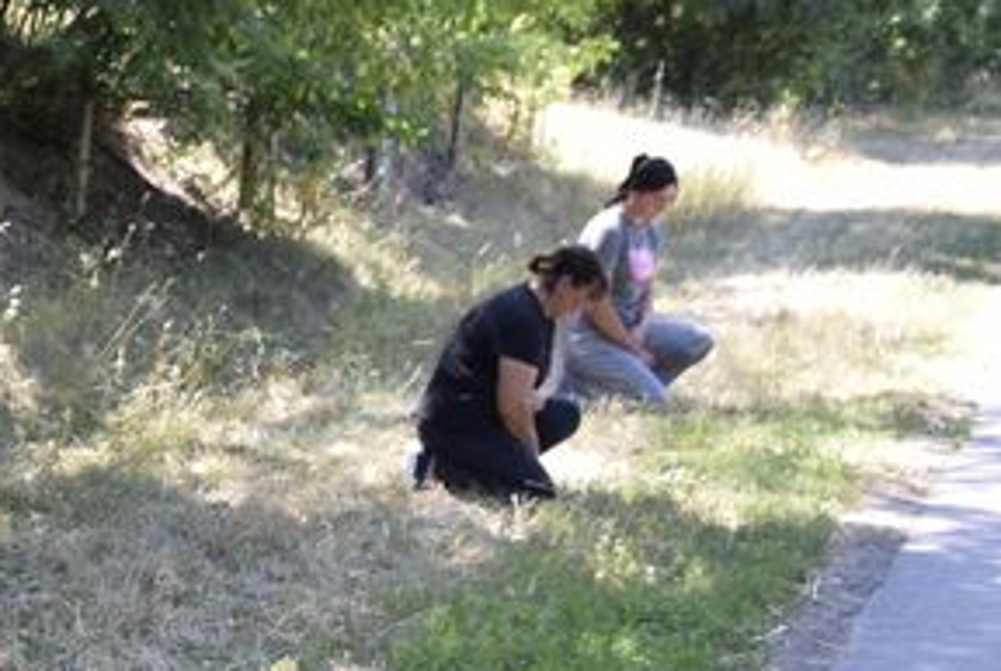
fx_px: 2932
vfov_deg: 12.9
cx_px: -299
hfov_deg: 18.1
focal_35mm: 105
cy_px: 641
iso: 400
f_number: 5.6
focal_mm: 27
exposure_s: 1/125
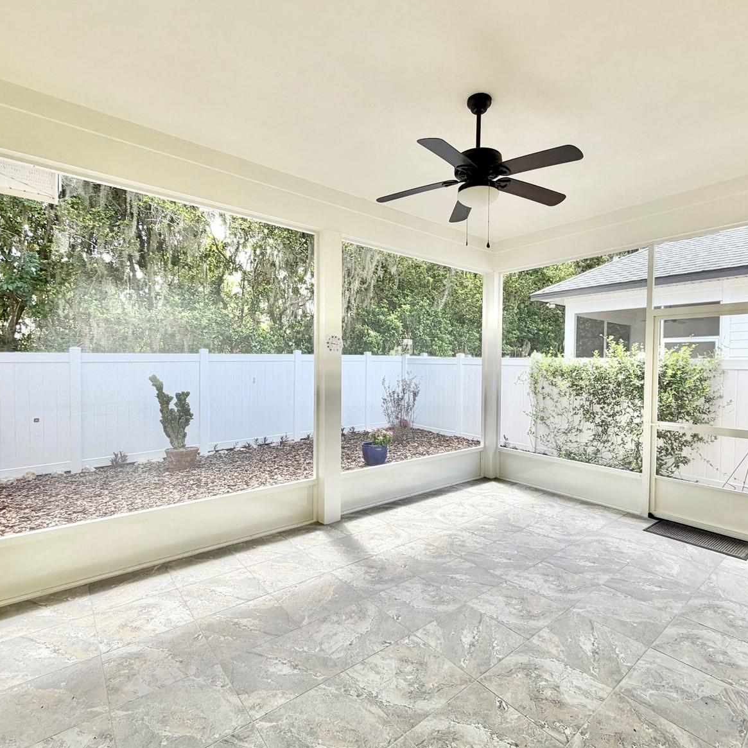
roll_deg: +0.0
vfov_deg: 84.0
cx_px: 406
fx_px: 416
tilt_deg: -2.3
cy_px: 375
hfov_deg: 83.8
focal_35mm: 17
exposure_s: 1/234
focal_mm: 2.22
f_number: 2.2
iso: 40
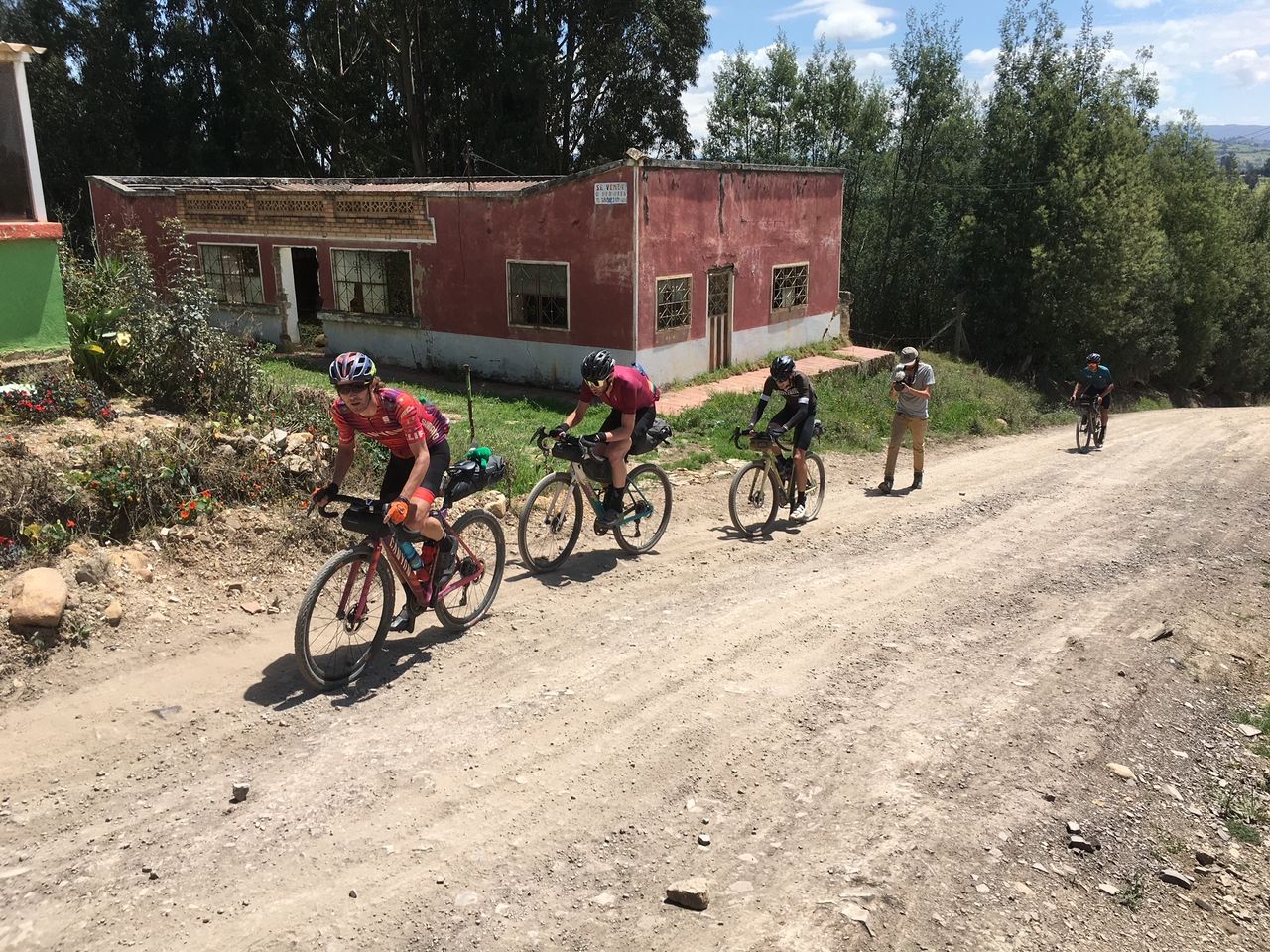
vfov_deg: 48.2
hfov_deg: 61.7
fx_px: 1064
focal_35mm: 29
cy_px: 476
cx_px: 635
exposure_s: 1/1451
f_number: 2.2
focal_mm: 4.15
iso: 25
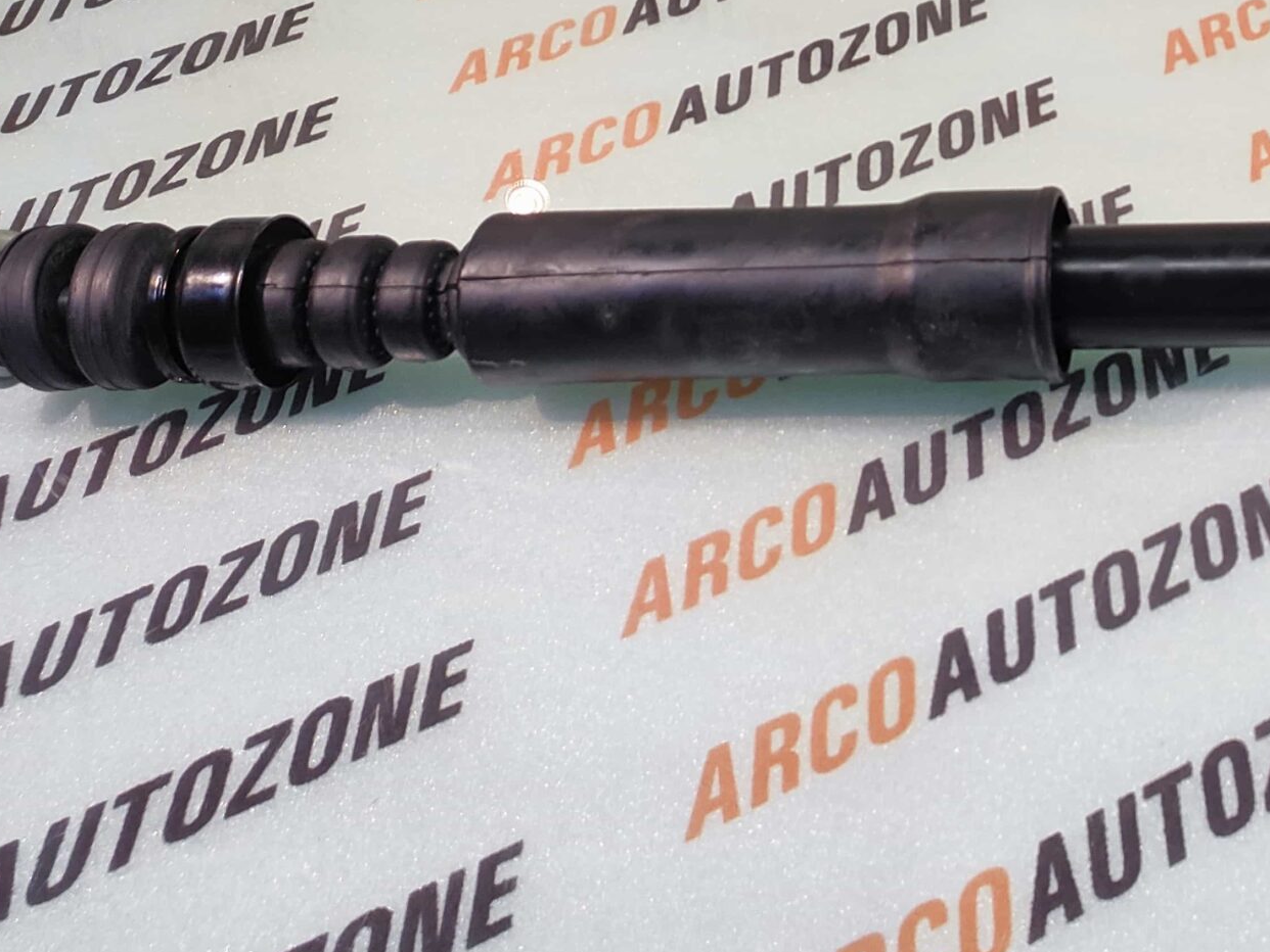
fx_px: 1284
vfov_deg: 36.7
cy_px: 9
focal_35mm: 35
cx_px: 1147
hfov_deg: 47.2
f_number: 1.79
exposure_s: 1/33
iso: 194
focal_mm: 4.74
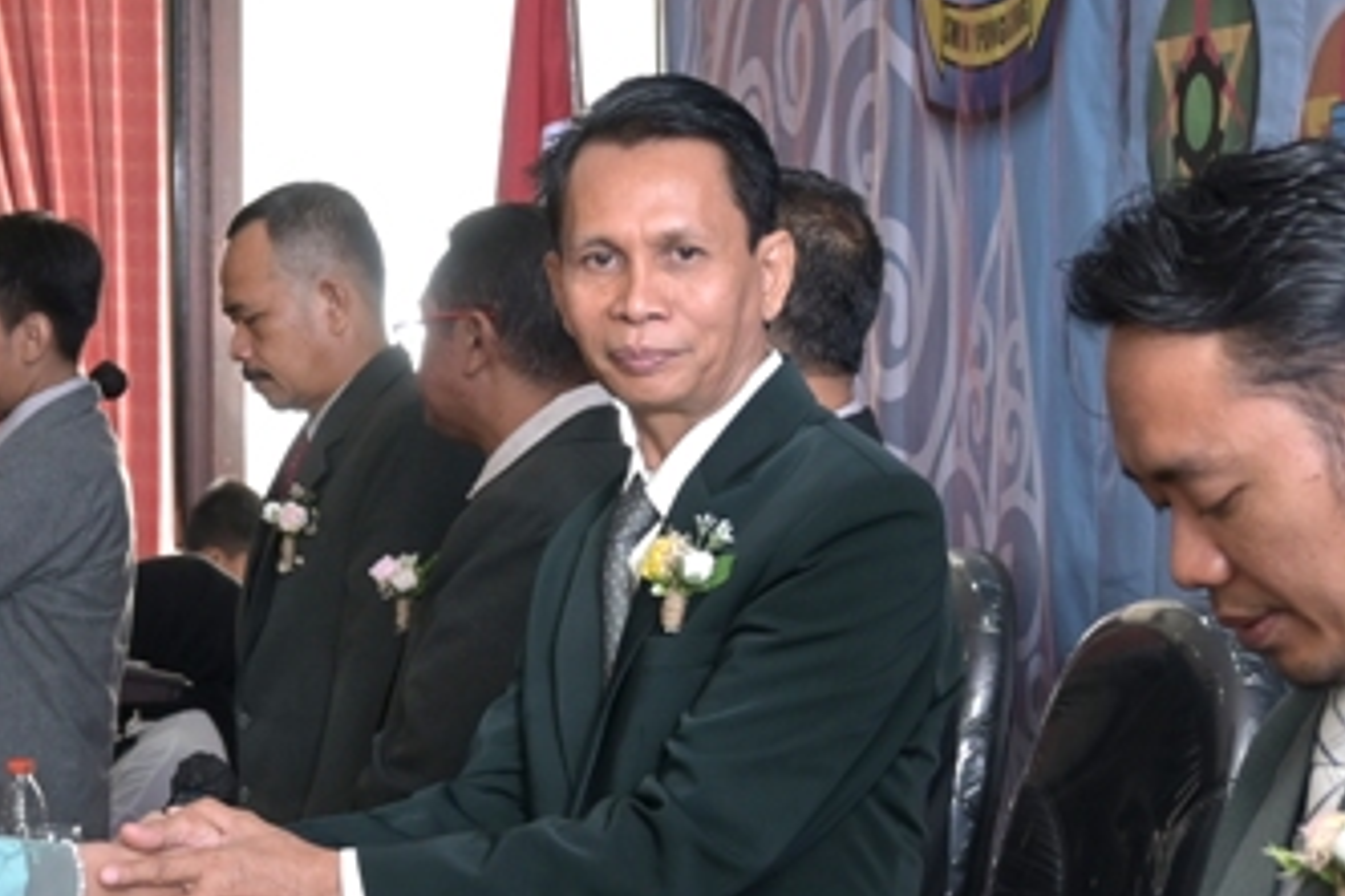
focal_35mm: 84
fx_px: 3135
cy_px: 691
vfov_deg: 16.2
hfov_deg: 24.0
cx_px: 361
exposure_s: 1/100
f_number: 4.8
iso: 400
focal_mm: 29
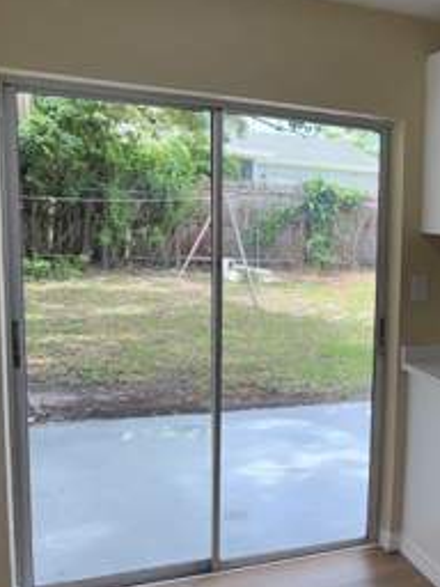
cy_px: 328
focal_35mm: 45
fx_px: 763
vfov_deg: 42.0
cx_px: 486
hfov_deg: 29.1
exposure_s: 1/1106
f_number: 1.78
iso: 80
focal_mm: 6.76
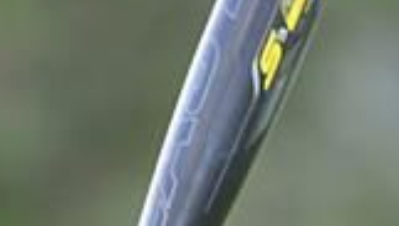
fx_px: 7987
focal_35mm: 754
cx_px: 171
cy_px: 611
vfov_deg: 1.6
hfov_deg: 2.9
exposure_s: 1/160
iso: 200
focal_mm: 200
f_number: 4.5
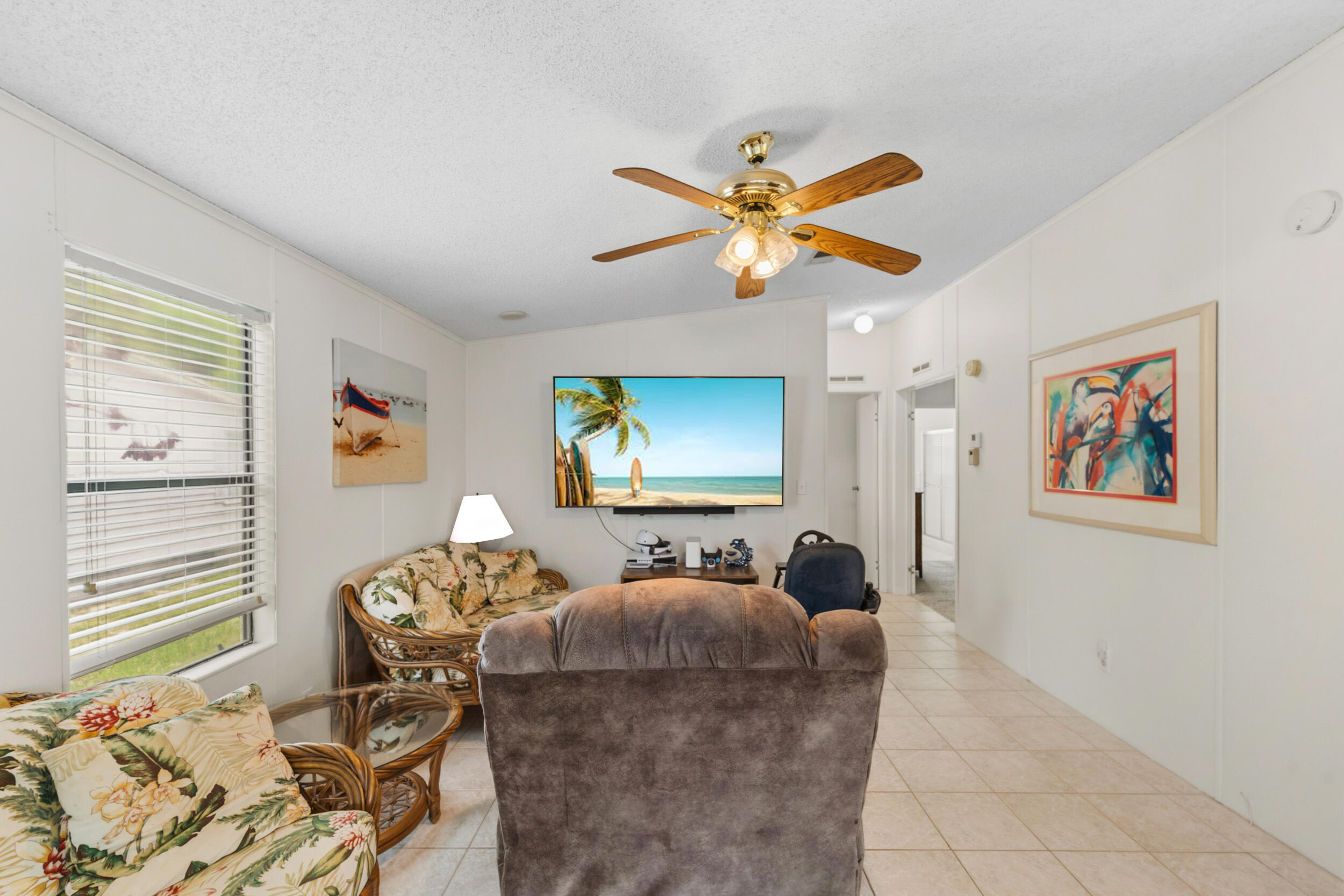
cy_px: 448
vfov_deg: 81.2
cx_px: 672
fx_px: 523
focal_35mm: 14
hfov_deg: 104.3
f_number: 9
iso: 250
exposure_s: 1/3
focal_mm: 14
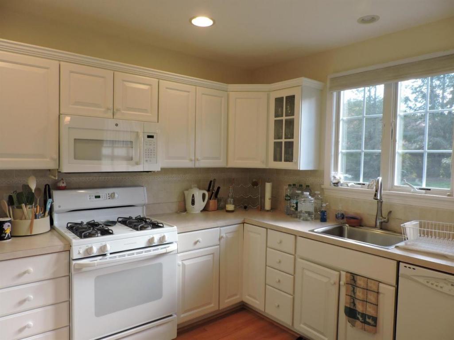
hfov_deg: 71.6
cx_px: 227
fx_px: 315
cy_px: 170
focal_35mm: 24
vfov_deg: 56.8
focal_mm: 4.3
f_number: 3
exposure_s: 1/40
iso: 100
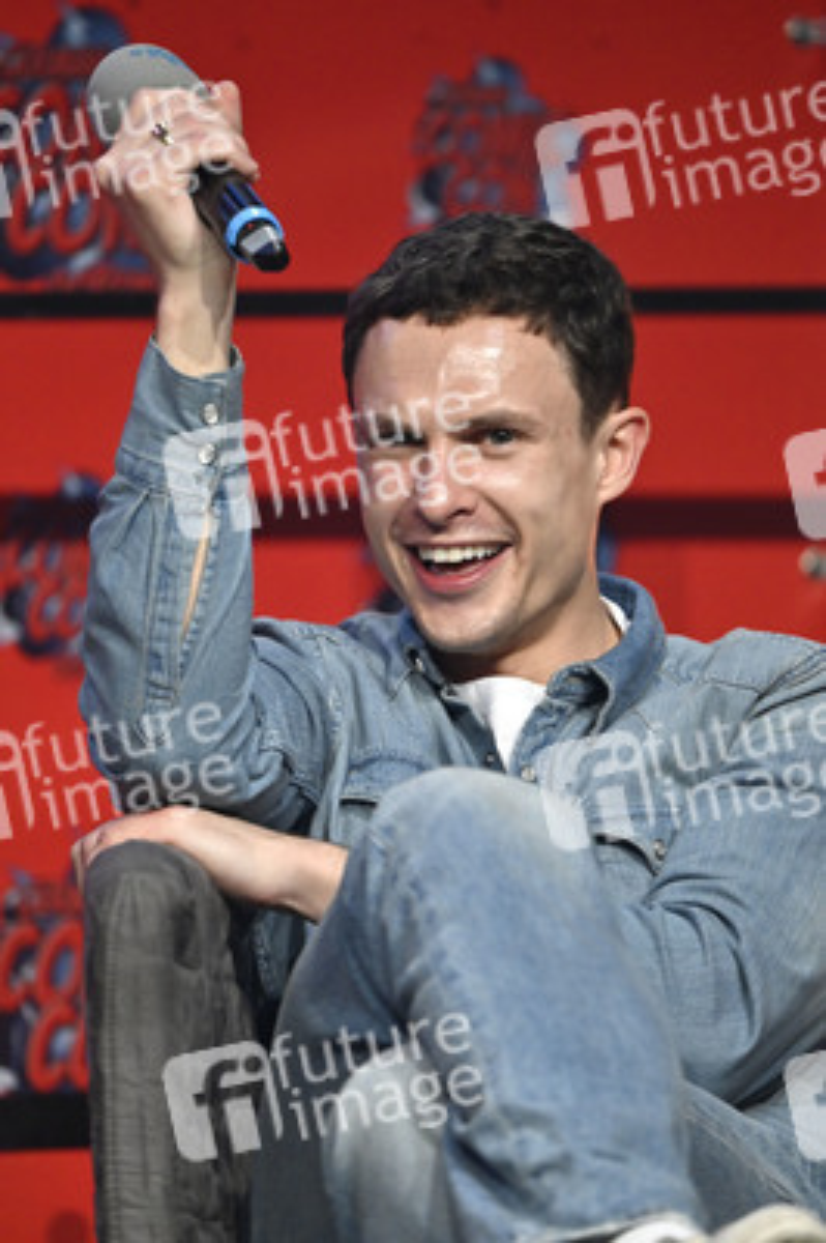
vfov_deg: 5.2
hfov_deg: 3.4
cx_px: 413
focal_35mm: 400
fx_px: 13789
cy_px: 622
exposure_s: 1/500
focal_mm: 400
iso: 2500
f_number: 4.5
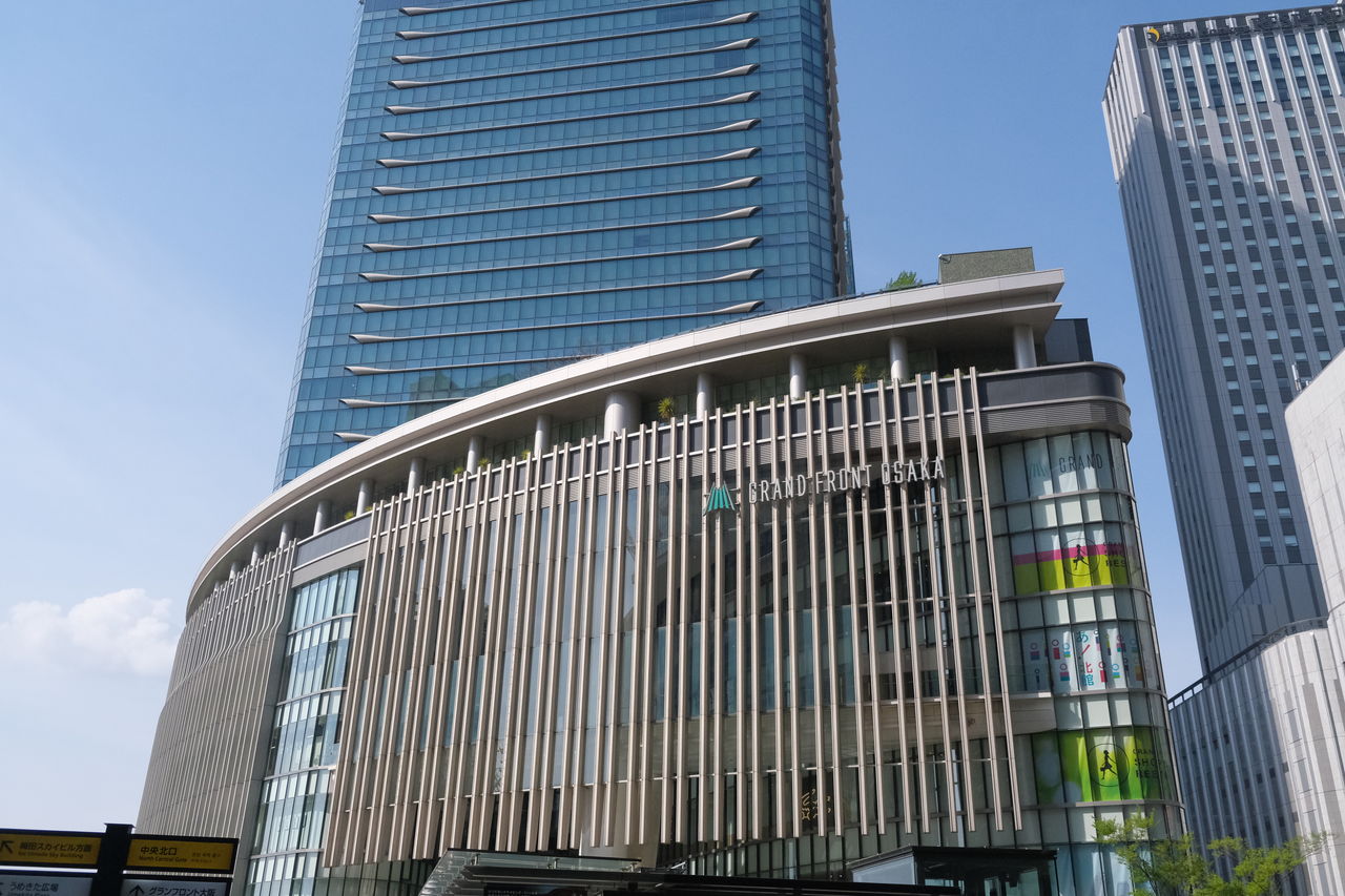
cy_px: 448
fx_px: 1158
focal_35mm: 31
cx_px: 672
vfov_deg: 42.3
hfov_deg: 60.3
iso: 2000
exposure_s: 1/26000
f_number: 3.2
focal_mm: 20.5
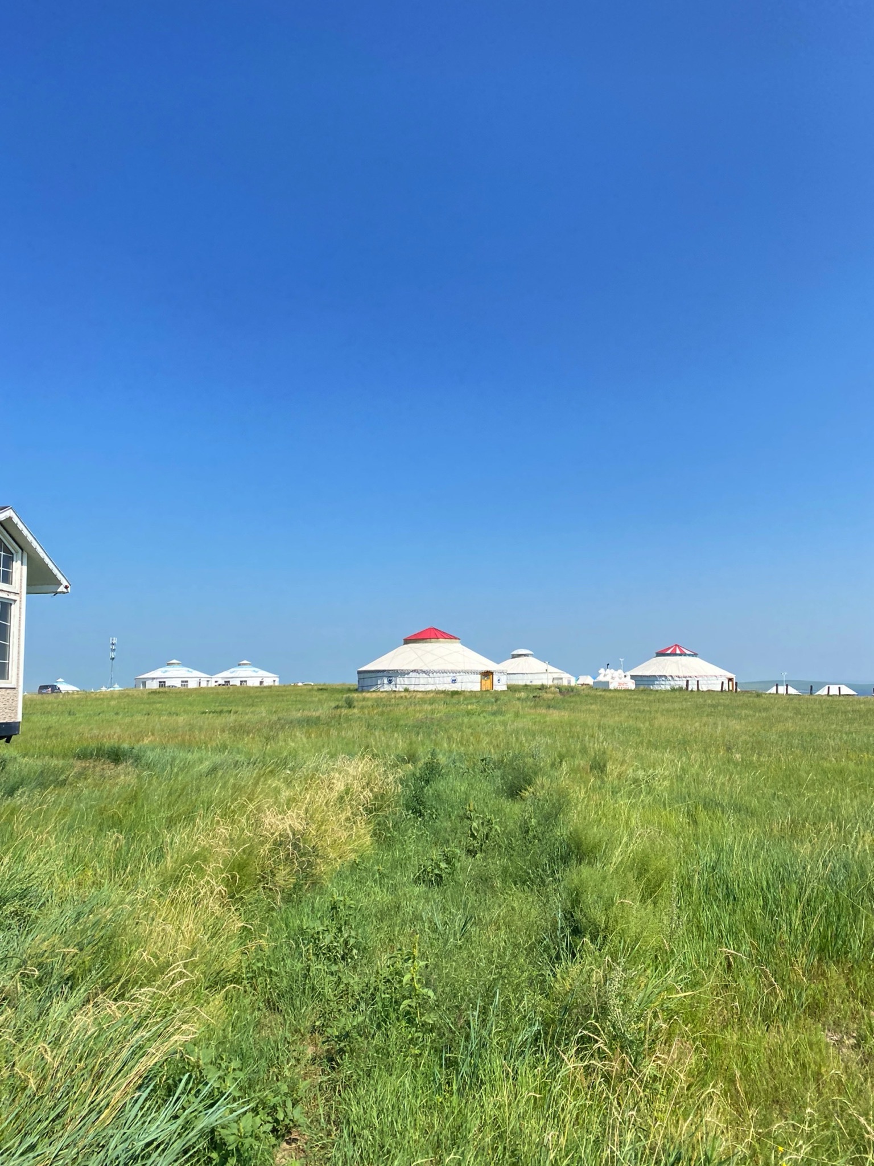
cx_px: 437
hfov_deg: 53.1
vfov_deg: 67.3
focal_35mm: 26
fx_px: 875
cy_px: 583
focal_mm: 4.25
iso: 32
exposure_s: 1/2183
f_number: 1.8
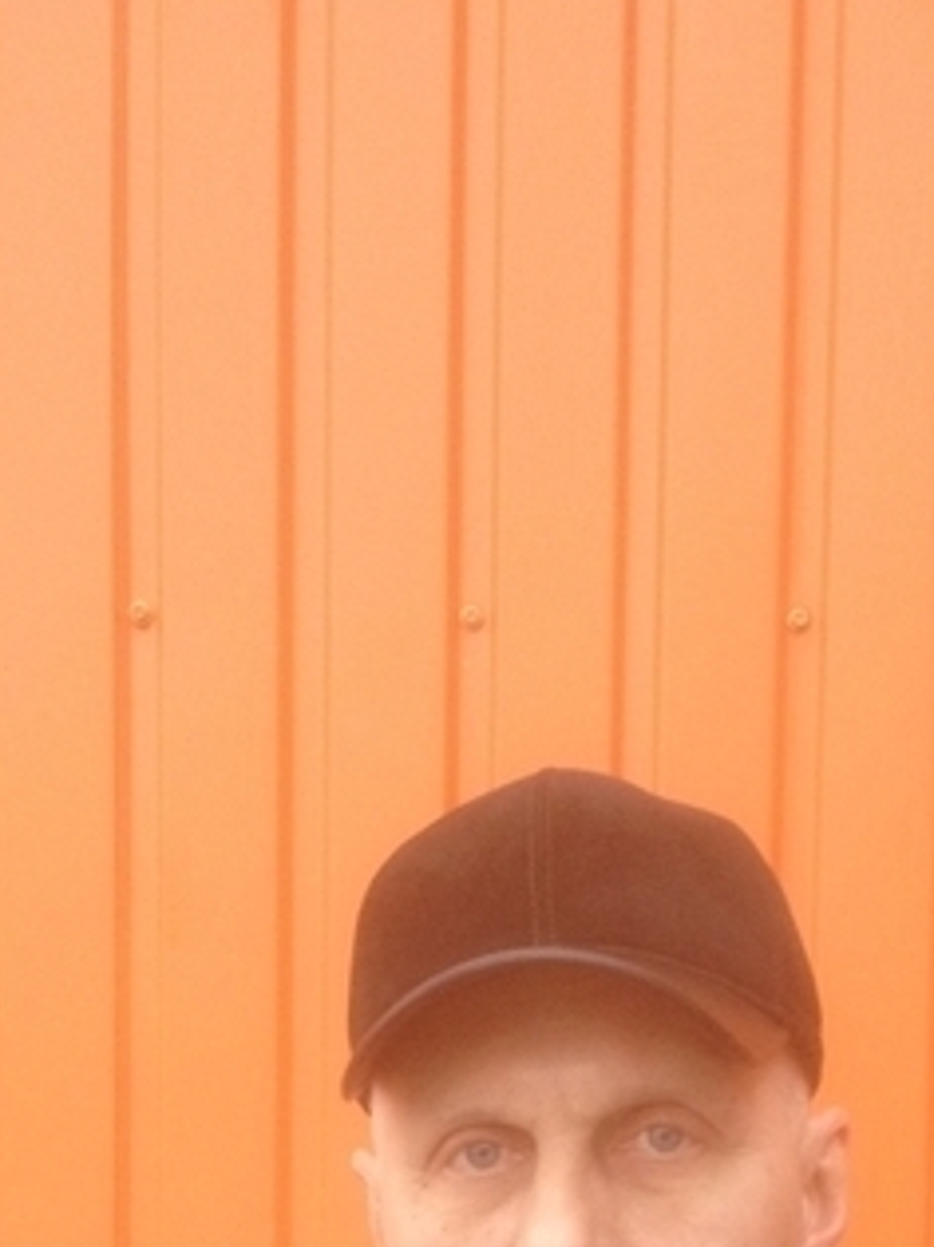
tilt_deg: -1.9
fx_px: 3204
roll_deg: -0.9
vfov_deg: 21.1
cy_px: 1318
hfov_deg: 16.5
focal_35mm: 89
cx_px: 633
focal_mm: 4.28
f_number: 2.4
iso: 80
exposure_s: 1/120
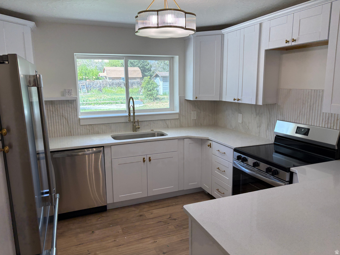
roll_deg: +0.8
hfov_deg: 67.3
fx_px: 255
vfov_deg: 53.1
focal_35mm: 26
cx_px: 170
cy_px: 128
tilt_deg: -10.4
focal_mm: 5.96
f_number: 1.6
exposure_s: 1/271
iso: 64
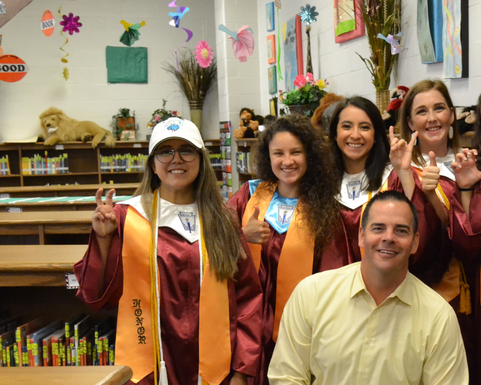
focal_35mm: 68
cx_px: 425
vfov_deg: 22.4
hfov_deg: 27.0
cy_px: 259
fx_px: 968
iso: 3200
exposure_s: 1/125
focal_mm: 22
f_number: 4
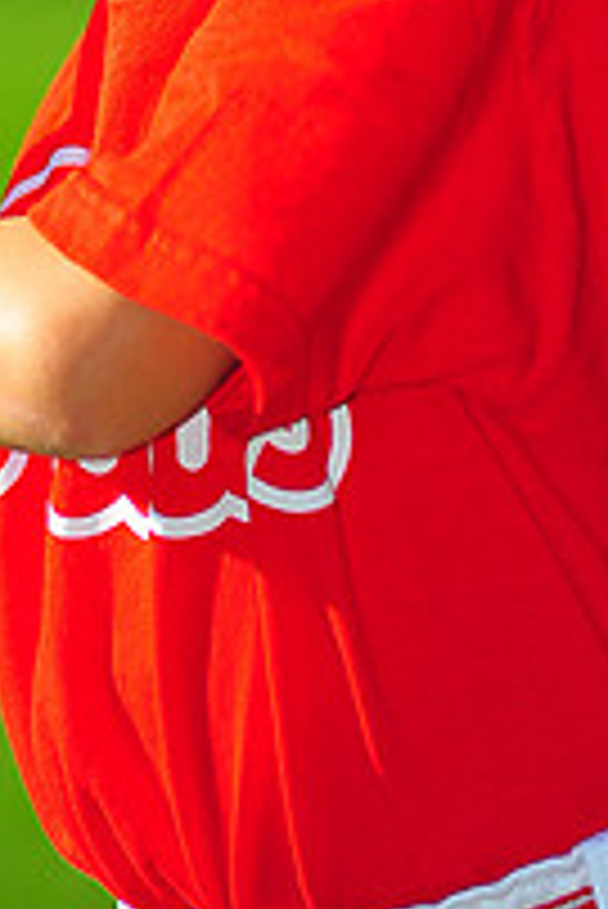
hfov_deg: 2.7
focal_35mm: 516
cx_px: 180
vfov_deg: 4.0
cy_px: -369
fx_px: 13049
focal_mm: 180
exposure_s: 1/1600
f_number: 4
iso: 200
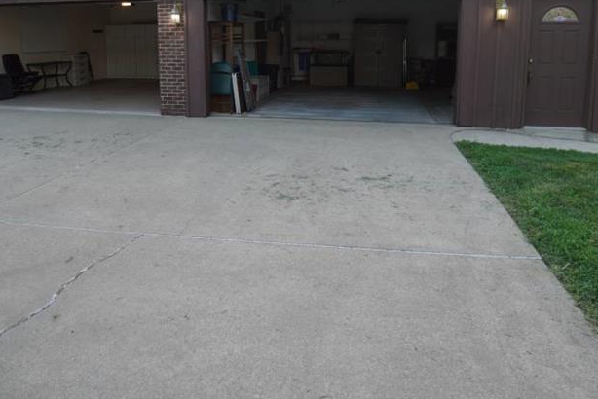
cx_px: 278
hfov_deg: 71.4
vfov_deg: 49.0
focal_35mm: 25
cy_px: 93
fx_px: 415
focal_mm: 10
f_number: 4
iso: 125
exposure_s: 1/60
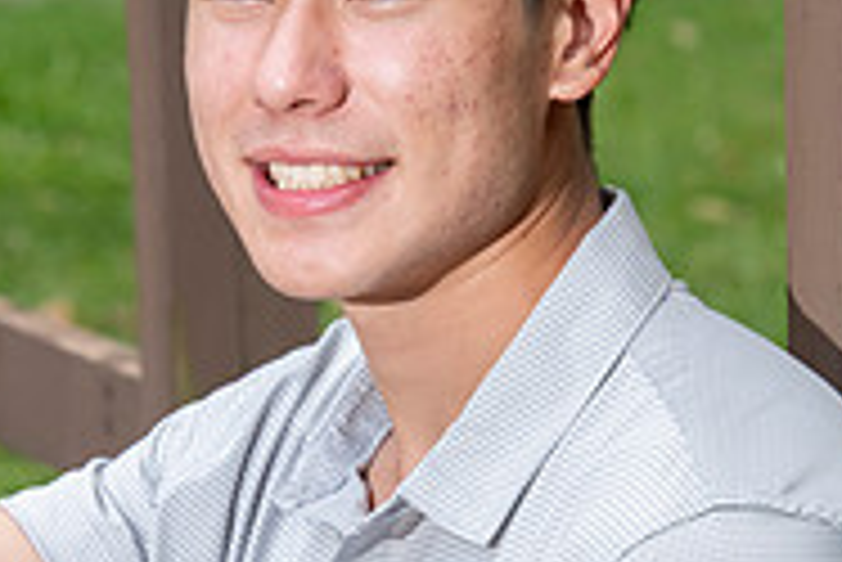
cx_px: 324
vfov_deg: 3.4
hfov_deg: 5.0
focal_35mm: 409
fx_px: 9573
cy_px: 575
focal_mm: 170
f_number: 9
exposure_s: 1/160
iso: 2000
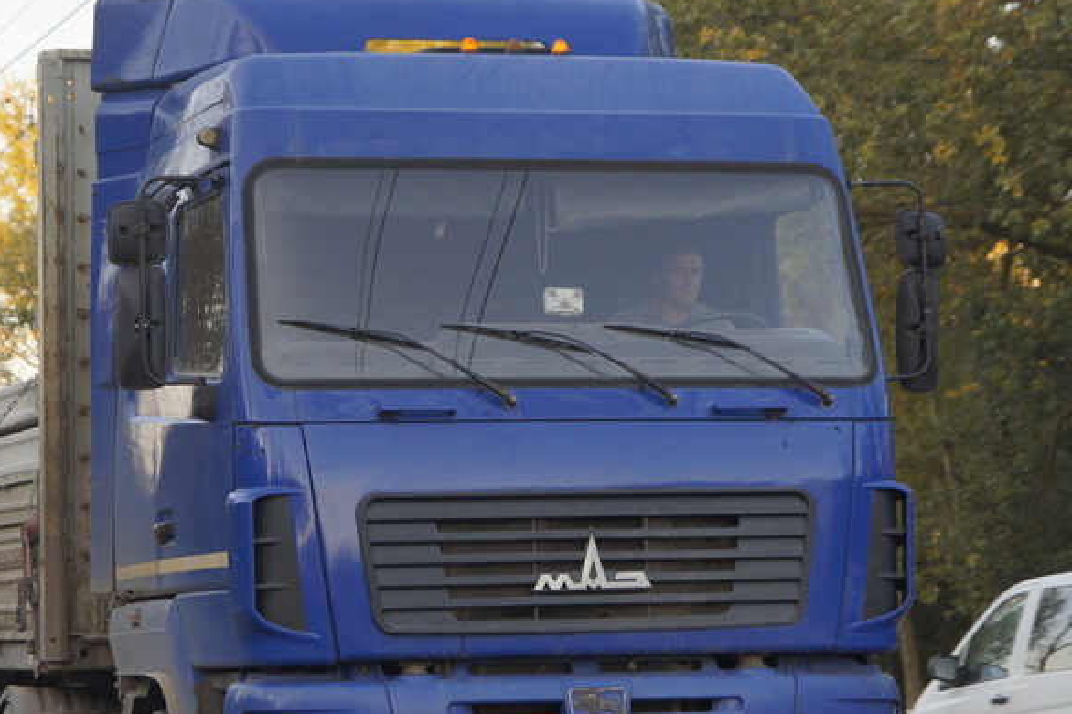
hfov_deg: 16.0
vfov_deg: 10.7
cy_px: 469
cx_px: 318
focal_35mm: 128
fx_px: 3809
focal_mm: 50
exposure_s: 1/400
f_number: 2.8
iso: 320
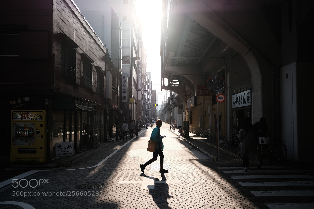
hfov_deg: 54.4
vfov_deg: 37.8
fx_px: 305
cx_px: 157
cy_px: 104
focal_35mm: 35
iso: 400
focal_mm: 23
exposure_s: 1/2000
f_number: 4
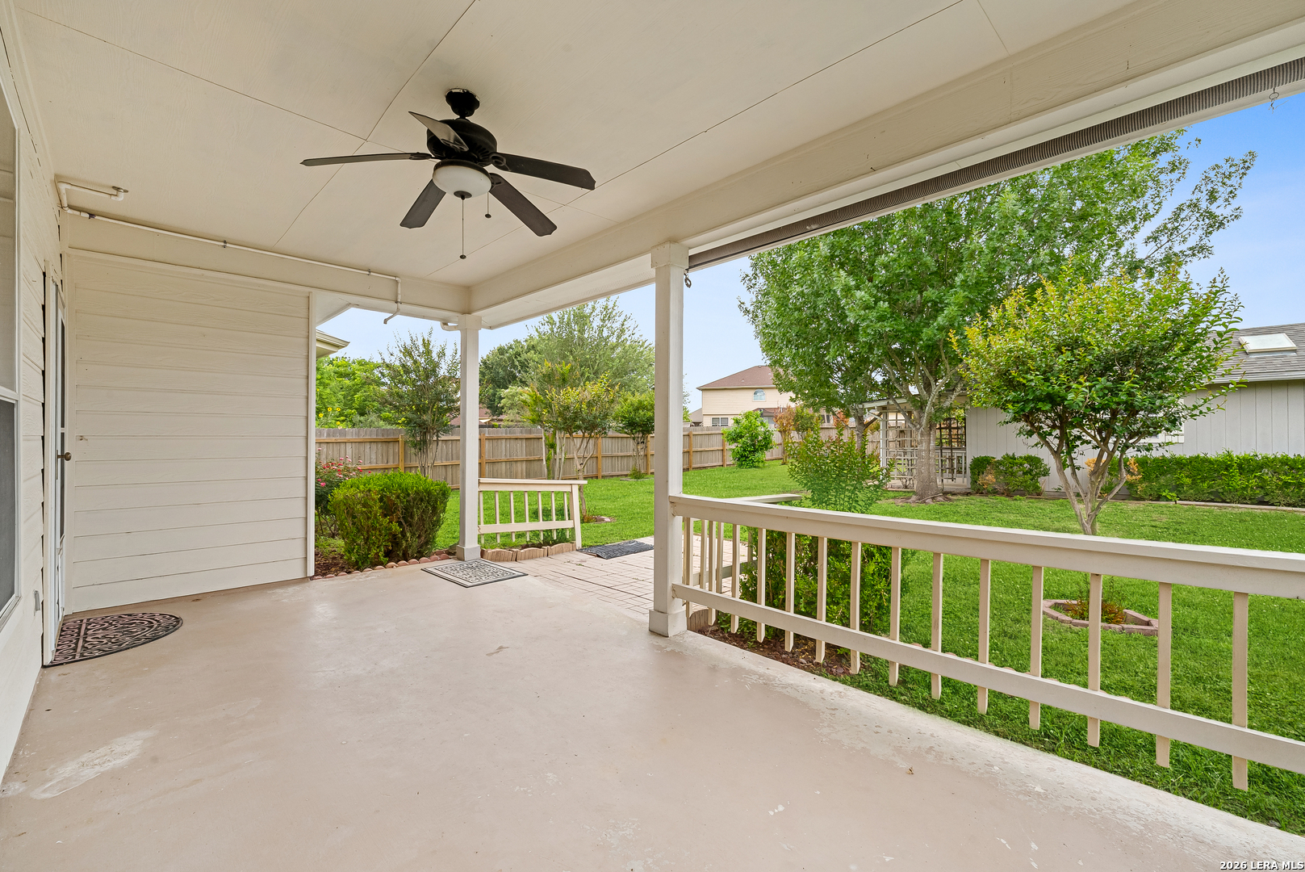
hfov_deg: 104.2
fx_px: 508
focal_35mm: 14
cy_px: 436
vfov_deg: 81.3
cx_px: 652
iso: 640
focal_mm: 14
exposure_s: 1/320
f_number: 9
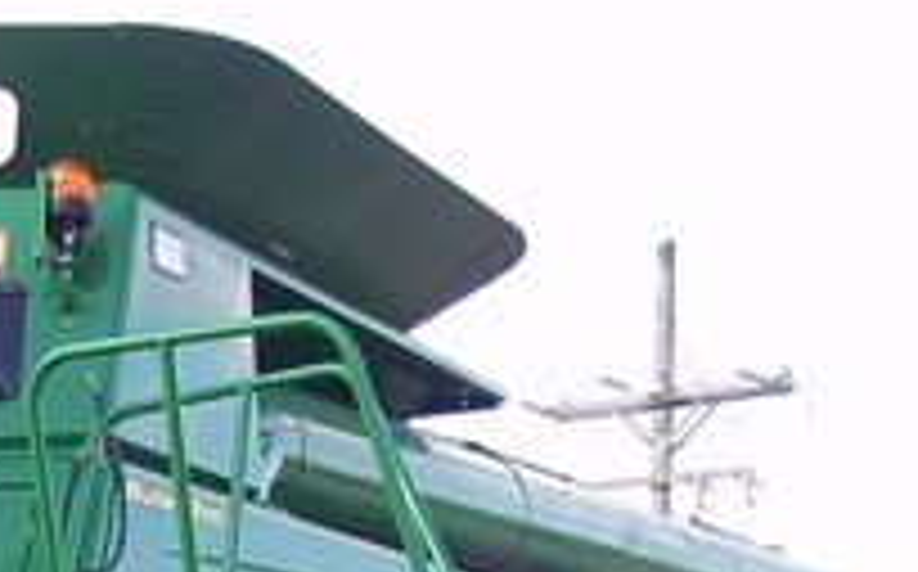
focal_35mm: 102
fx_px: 2549
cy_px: 887
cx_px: -72
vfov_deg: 12.1
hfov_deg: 19.6
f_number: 3.1
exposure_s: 1/160
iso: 80
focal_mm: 6.5
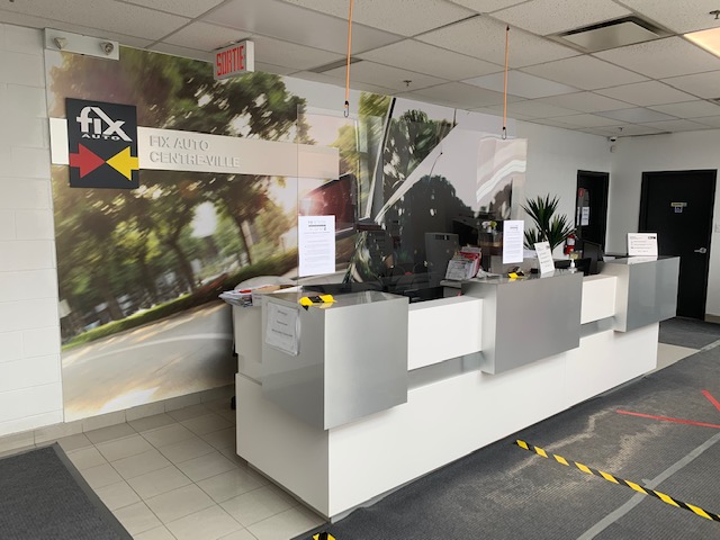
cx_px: 360
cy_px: 270
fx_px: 541
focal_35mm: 26
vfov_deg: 53.1
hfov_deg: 67.3
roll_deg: -0.2
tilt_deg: -6.8
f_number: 1.8
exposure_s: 1/121
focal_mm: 4.25
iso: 40
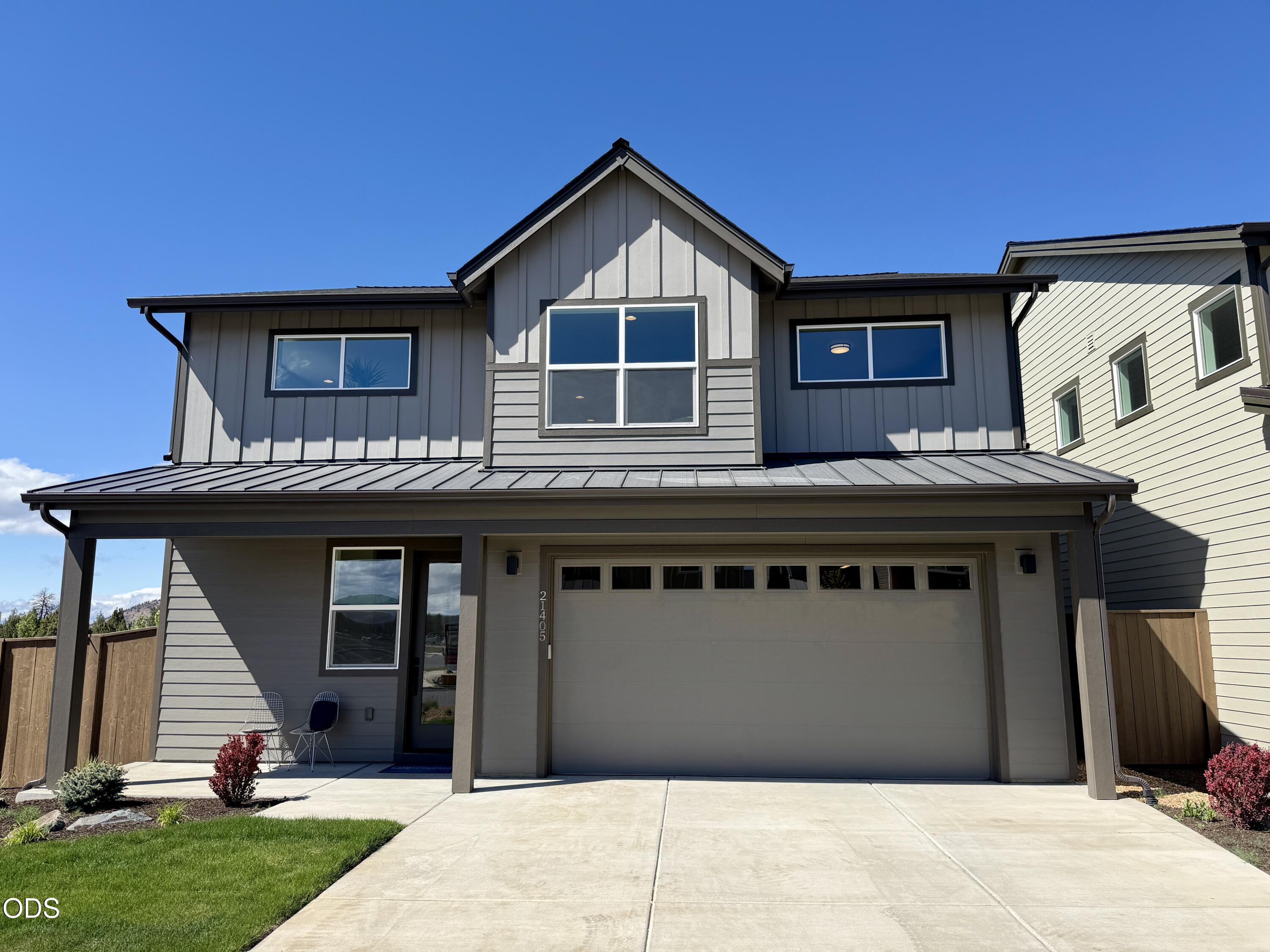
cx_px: 635
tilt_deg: +10.0
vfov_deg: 56.8
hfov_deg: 71.6
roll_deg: -0.9
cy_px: 476
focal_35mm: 24
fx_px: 881
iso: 80
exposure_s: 1/3759
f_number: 1.78
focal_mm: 6.76
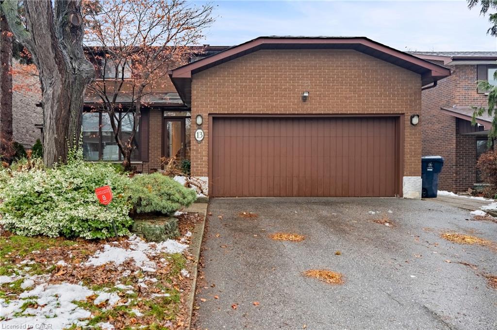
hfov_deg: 76.1
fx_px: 317
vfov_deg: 55.0
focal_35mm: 23
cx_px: 248
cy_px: 165
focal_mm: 23
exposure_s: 1/5000
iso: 800
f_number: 4
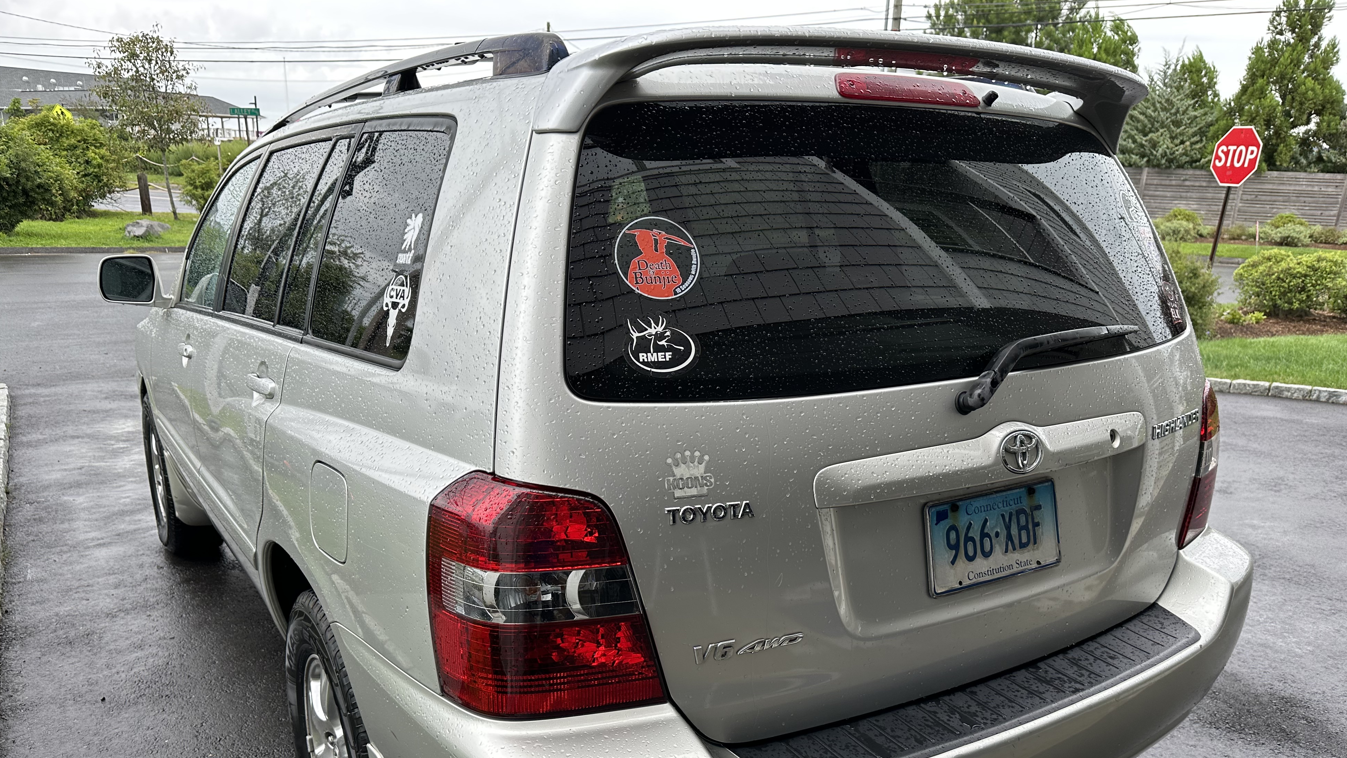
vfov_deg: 42.4
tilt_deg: -19.4
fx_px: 964
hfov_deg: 69.8
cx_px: 653
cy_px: 498
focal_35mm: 27
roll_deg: -2.3
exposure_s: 1/604
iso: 80
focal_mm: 6.86
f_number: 1.78
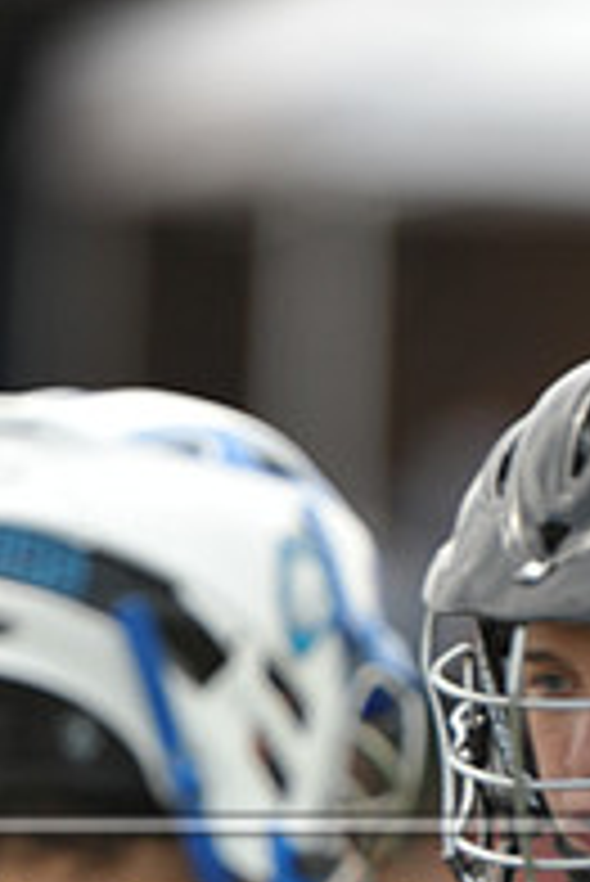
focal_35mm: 1182
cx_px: 324
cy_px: 1026
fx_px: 29004
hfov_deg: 1.2
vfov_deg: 1.7
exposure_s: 1/2000
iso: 800
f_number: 4
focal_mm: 400
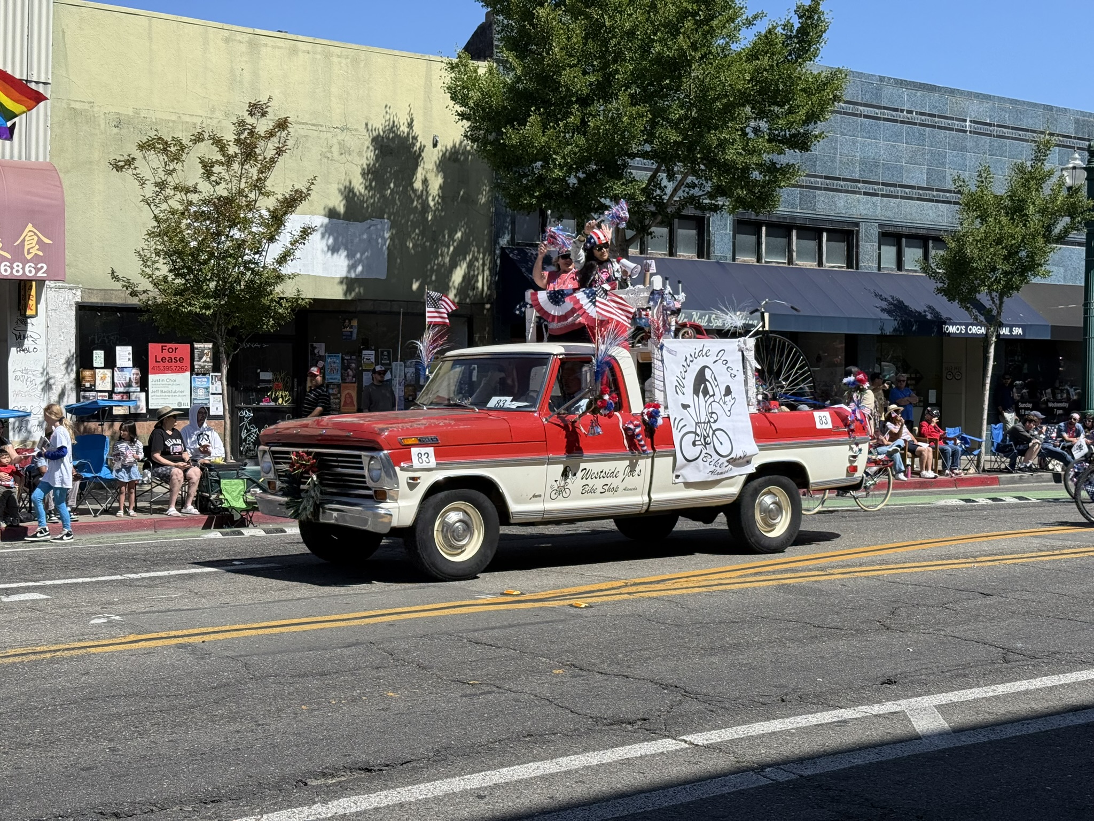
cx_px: 547
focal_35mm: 48
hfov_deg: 39.7
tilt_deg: -1.8
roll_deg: -0.4
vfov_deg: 30.3
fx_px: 1517
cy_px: 410
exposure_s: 1/3891
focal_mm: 6.76
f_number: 1.78
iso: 64
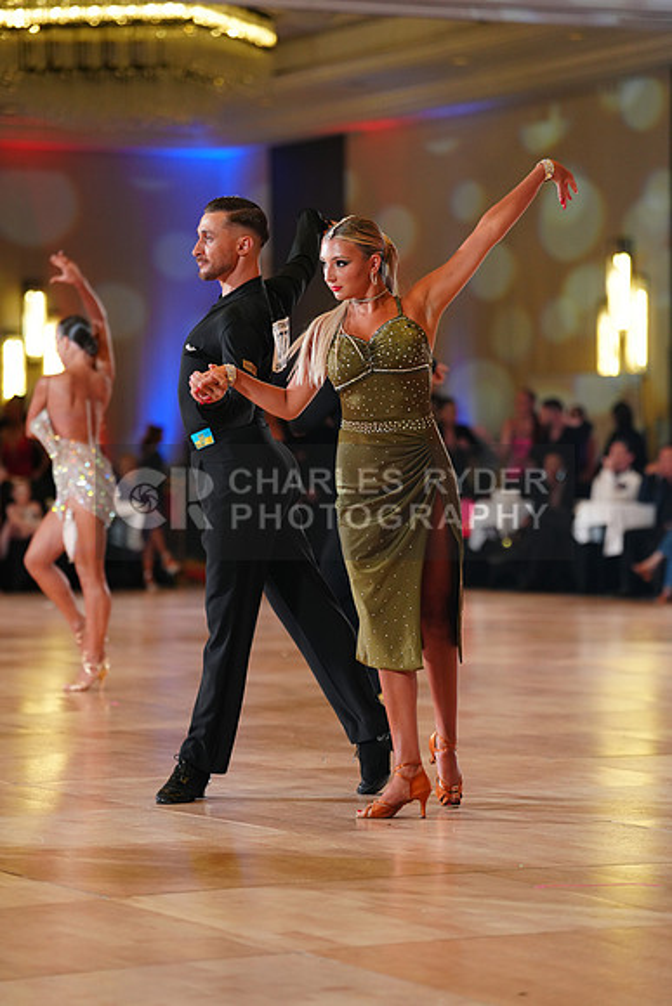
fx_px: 3470
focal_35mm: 124
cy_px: 503
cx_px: 336
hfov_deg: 11.1
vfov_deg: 16.5
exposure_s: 1/400
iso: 1600
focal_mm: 124
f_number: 2.8
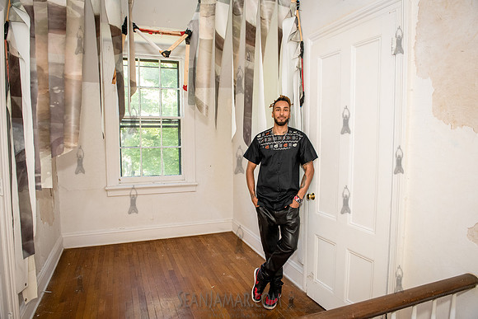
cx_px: 239
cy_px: 160
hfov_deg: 73.6
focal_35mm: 24
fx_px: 320
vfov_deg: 53.0
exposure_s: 1/200
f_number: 4.5
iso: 3200
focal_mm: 24
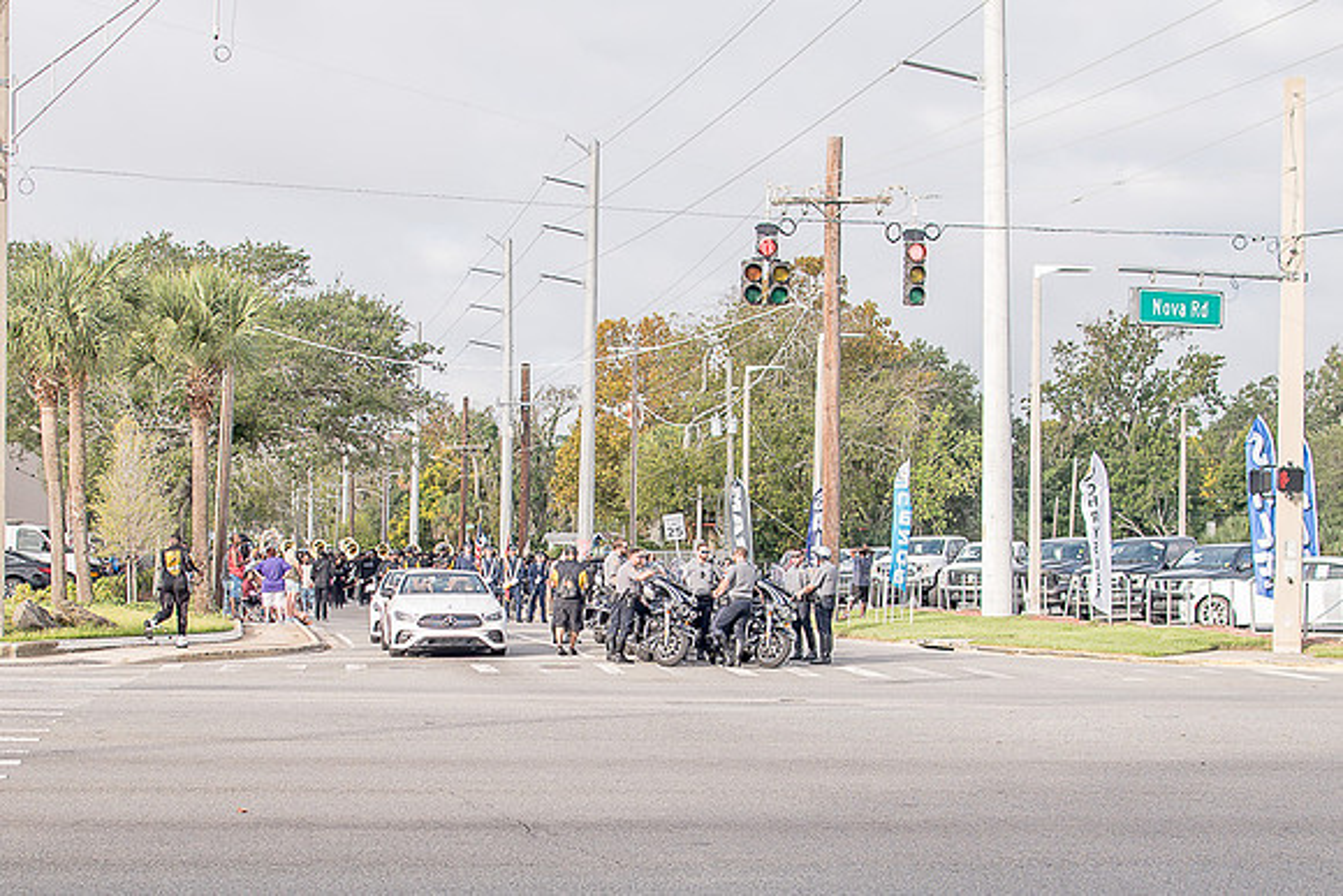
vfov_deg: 18.1
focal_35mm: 75
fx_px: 2810
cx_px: 564
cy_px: 616
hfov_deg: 26.8
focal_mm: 35
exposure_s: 1/500
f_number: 4
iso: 100
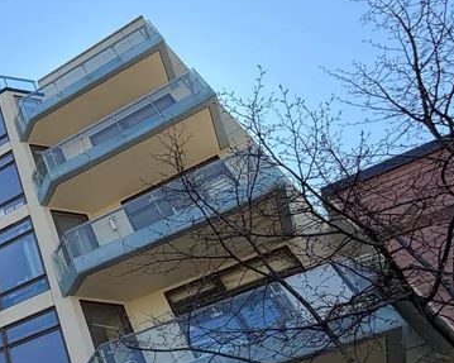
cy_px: 316
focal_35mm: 39
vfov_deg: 36.2
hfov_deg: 35.6
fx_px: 524
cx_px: -104
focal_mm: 2.22
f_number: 2.2
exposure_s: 1/672
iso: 40
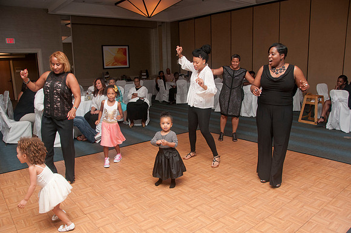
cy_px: 116
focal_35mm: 27
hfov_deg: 67.5
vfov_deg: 47.8
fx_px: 263
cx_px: 176
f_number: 5.6
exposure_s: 1/125
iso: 400
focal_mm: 18
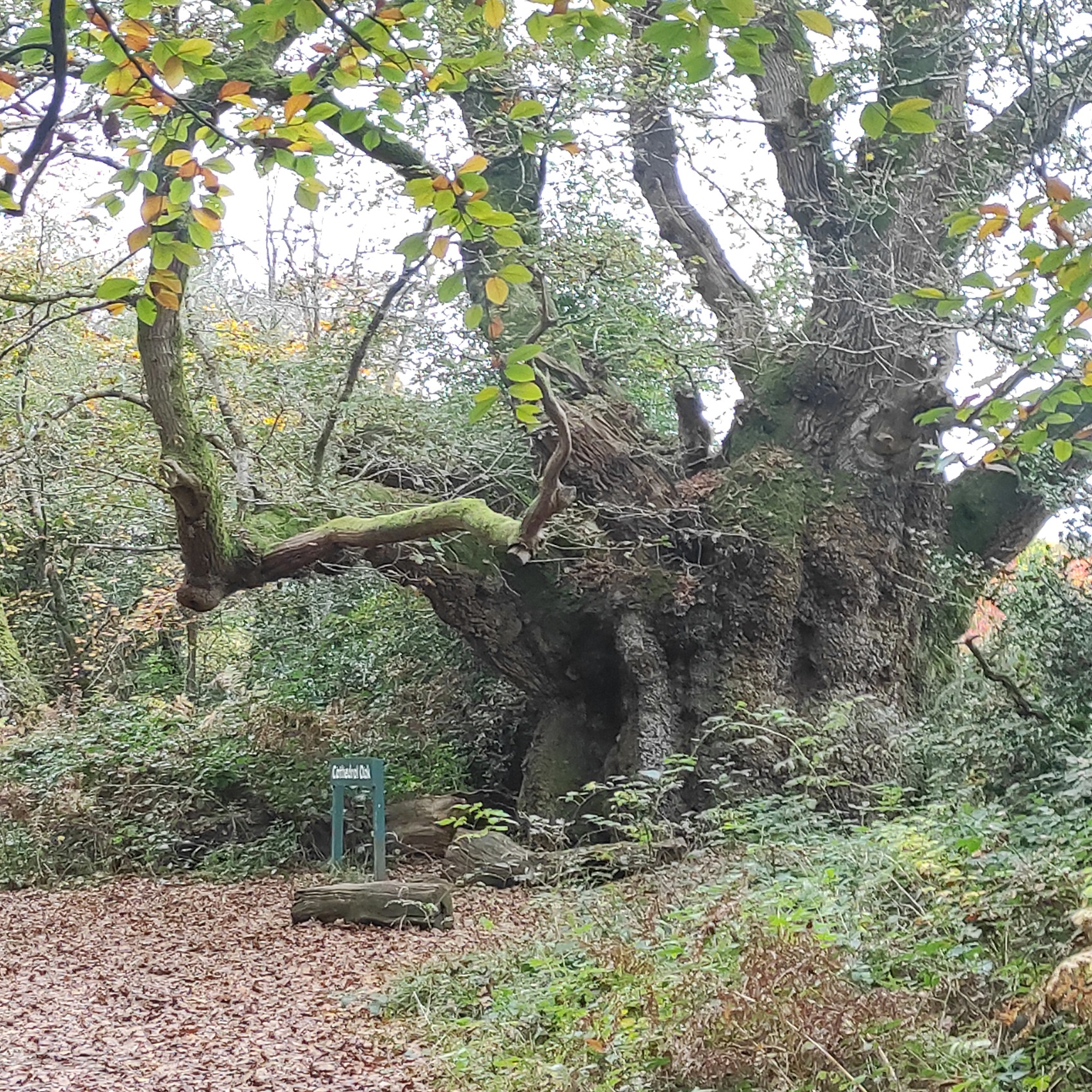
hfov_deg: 54.0
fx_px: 1071
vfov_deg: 53.9
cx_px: 547
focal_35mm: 30
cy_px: 484
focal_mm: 5.43
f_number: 1.89
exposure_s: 1/30
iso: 157
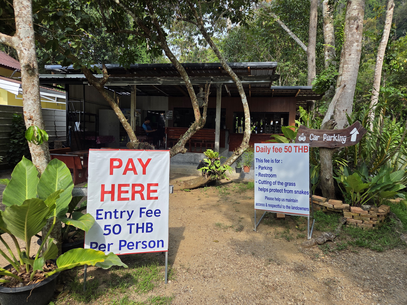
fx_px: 270
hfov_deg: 73.9
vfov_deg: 58.9
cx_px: 204
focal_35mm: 23
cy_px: 152
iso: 80
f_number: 1.8
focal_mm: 5.4
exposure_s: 1/1654
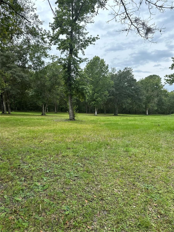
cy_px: 116
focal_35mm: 24
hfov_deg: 56.8
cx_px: 87
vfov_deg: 71.6
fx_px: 161
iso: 80
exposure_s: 1/3356
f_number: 1.78
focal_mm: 6.86
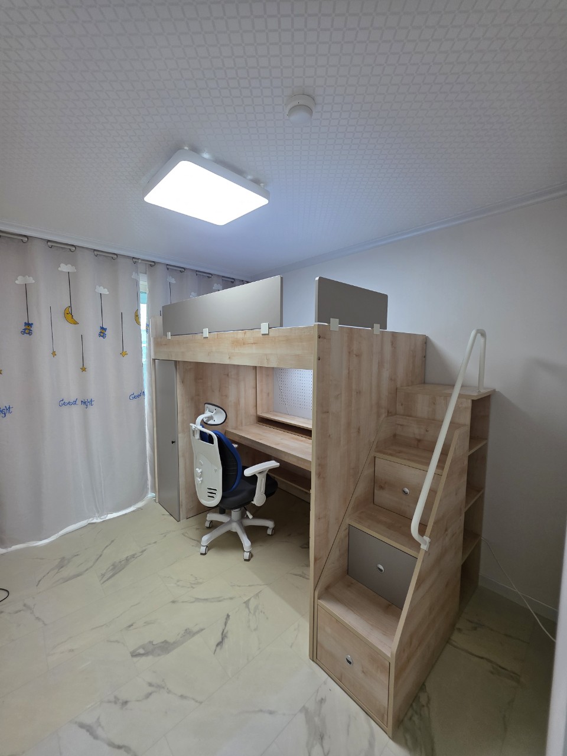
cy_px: 378
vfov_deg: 106.2
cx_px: 284
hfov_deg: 89.9
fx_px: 284
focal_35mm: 13
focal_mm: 2.2
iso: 125
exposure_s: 1/120
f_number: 1.9
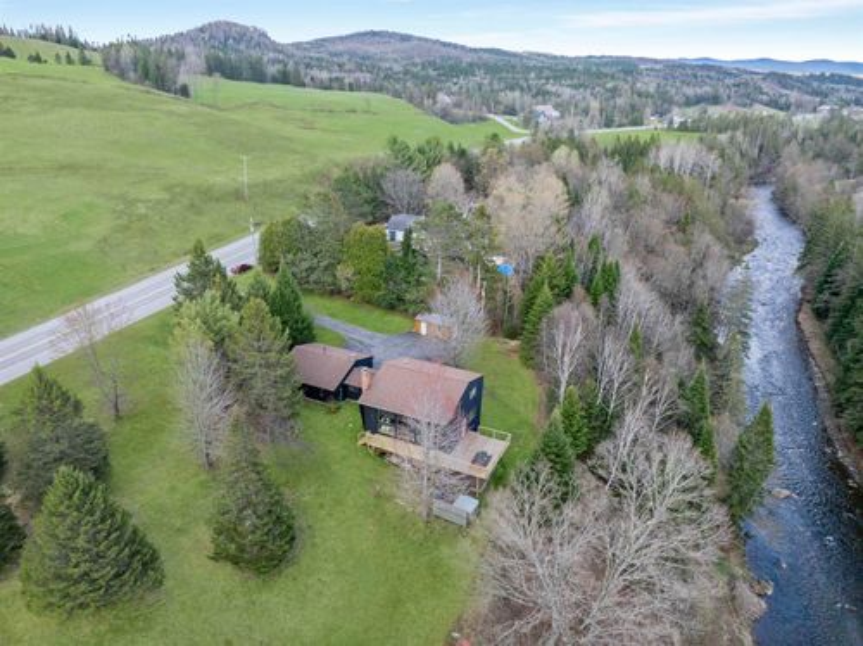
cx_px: 432
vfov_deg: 56.7
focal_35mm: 24
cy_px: 323
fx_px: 598
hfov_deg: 71.6
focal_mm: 12.29
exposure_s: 1/1000
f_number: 2.8
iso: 400
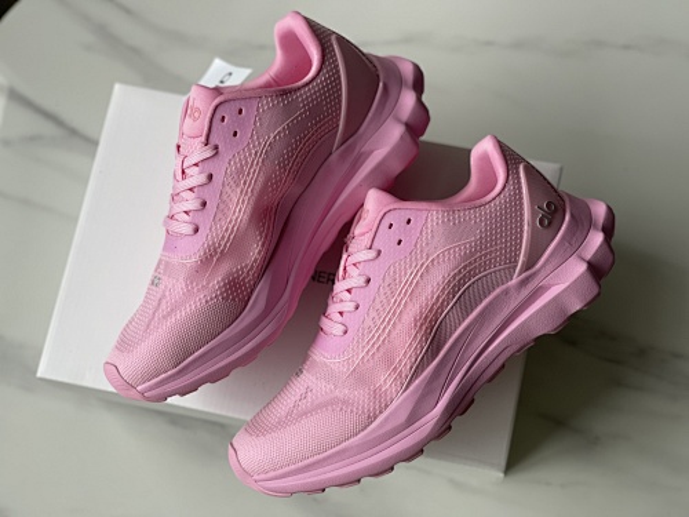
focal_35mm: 64
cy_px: 258
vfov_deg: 22.9
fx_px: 1274
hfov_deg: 30.3
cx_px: 344
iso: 32
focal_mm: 7.5
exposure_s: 1/121
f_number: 2.2
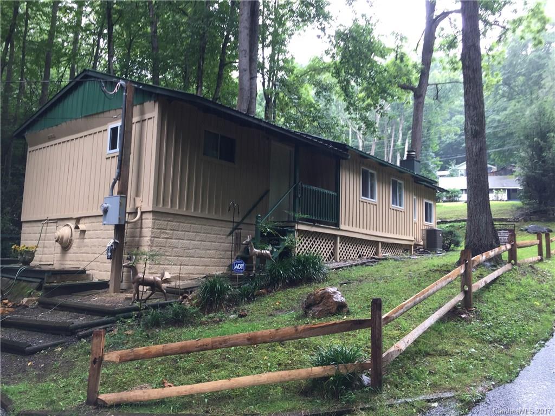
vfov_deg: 48.2
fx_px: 465
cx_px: 278
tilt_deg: +5.3
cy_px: 208
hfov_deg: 61.7
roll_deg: -1.7
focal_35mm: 29
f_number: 2.2
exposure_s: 1/40
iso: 32
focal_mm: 4.15
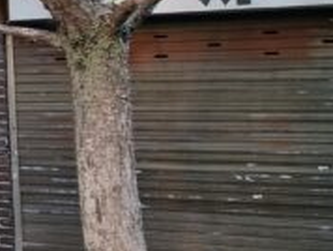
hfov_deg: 19.0
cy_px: 64
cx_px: -340
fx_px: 539
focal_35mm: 56
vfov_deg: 25.9
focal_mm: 2.2
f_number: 2.2
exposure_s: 1/120
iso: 64
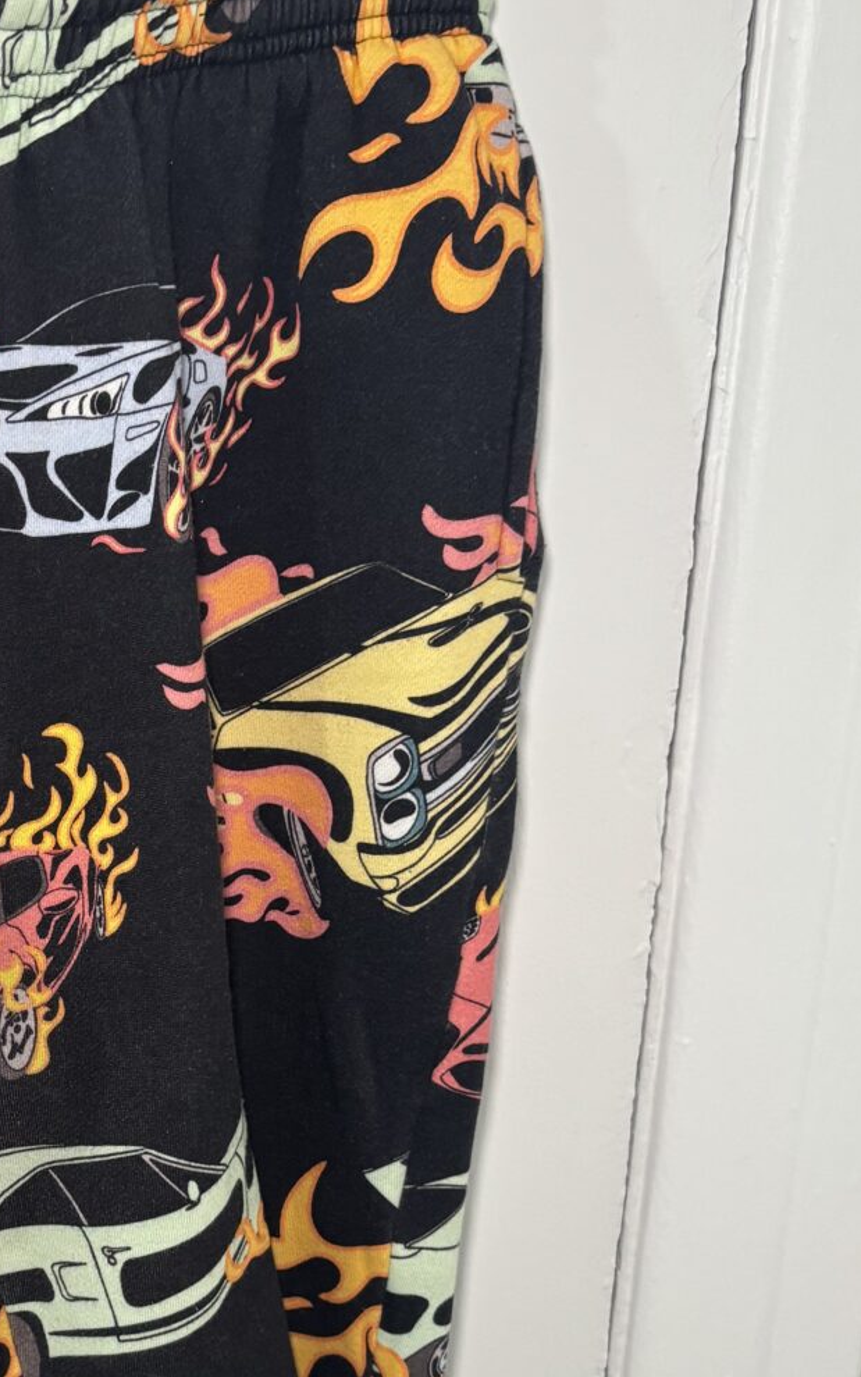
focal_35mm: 57
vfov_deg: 34.8
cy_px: 1067
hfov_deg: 21.6
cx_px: -79
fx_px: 2139
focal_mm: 5.96
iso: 125
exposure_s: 1/60
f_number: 1.6
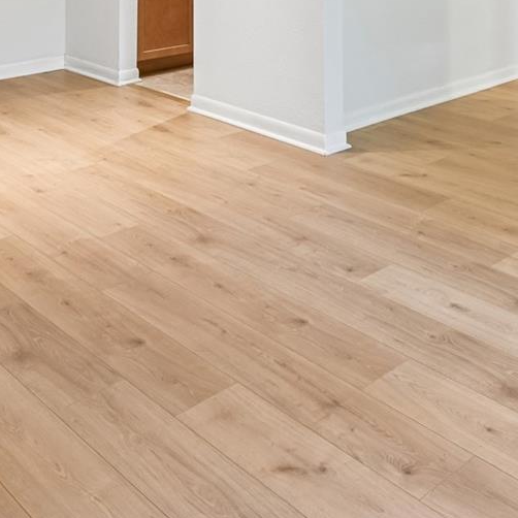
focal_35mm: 52
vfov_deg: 28.0
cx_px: 345
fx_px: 880
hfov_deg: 32.5
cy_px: -128
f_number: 6.7
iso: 400
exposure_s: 1/8
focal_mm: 15
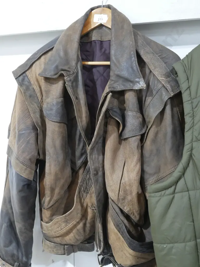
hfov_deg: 37.7
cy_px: 134
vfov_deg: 49.0
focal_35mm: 38
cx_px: 100
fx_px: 293
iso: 3200
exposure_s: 1/15
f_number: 7.1
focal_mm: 19
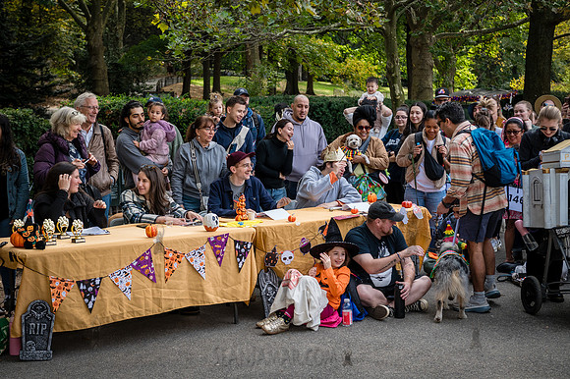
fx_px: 886
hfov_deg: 35.7
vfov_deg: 24.2
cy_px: 190
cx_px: 285
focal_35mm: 56
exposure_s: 1/1000
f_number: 4
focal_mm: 56
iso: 1000
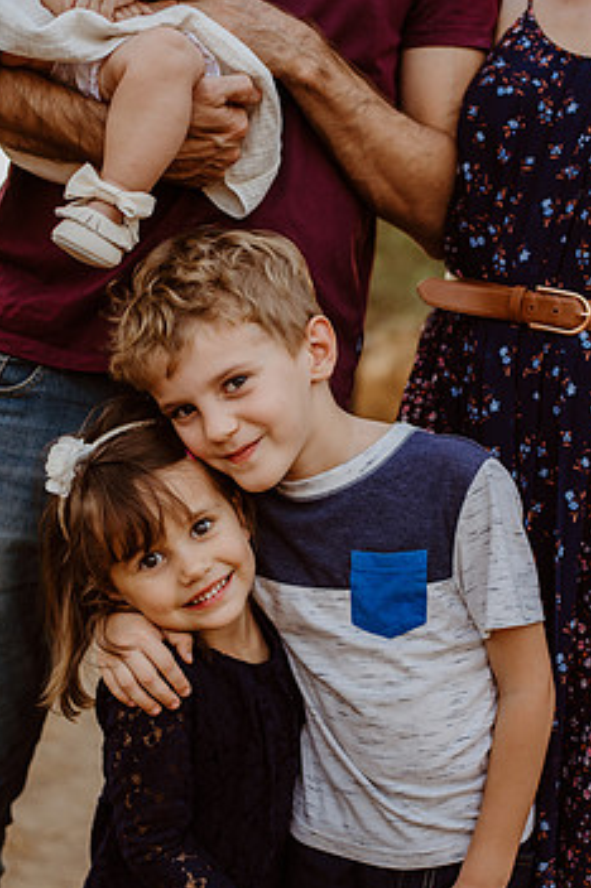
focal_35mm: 64
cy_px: 525
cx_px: 341
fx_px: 1579
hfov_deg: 21.2
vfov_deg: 31.4
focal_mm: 50
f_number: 2.8
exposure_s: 1/320
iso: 200
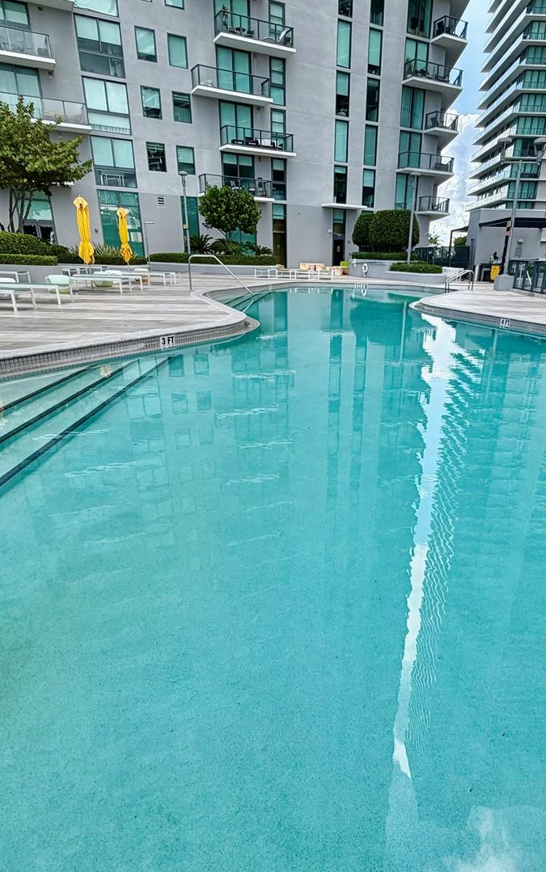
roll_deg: -1.5
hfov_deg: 54.5
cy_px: 477
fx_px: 523
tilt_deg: -24.0
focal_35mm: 22
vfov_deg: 79.4
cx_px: 336
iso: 40
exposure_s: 1/651
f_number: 2.2
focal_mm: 2.22
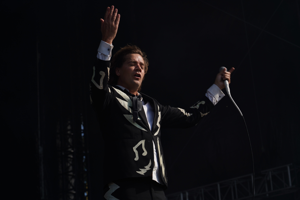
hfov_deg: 19.5
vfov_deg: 13.0
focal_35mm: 105
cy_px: 100
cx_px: 150
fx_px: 875
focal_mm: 105
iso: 100
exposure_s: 1/400
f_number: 7.1
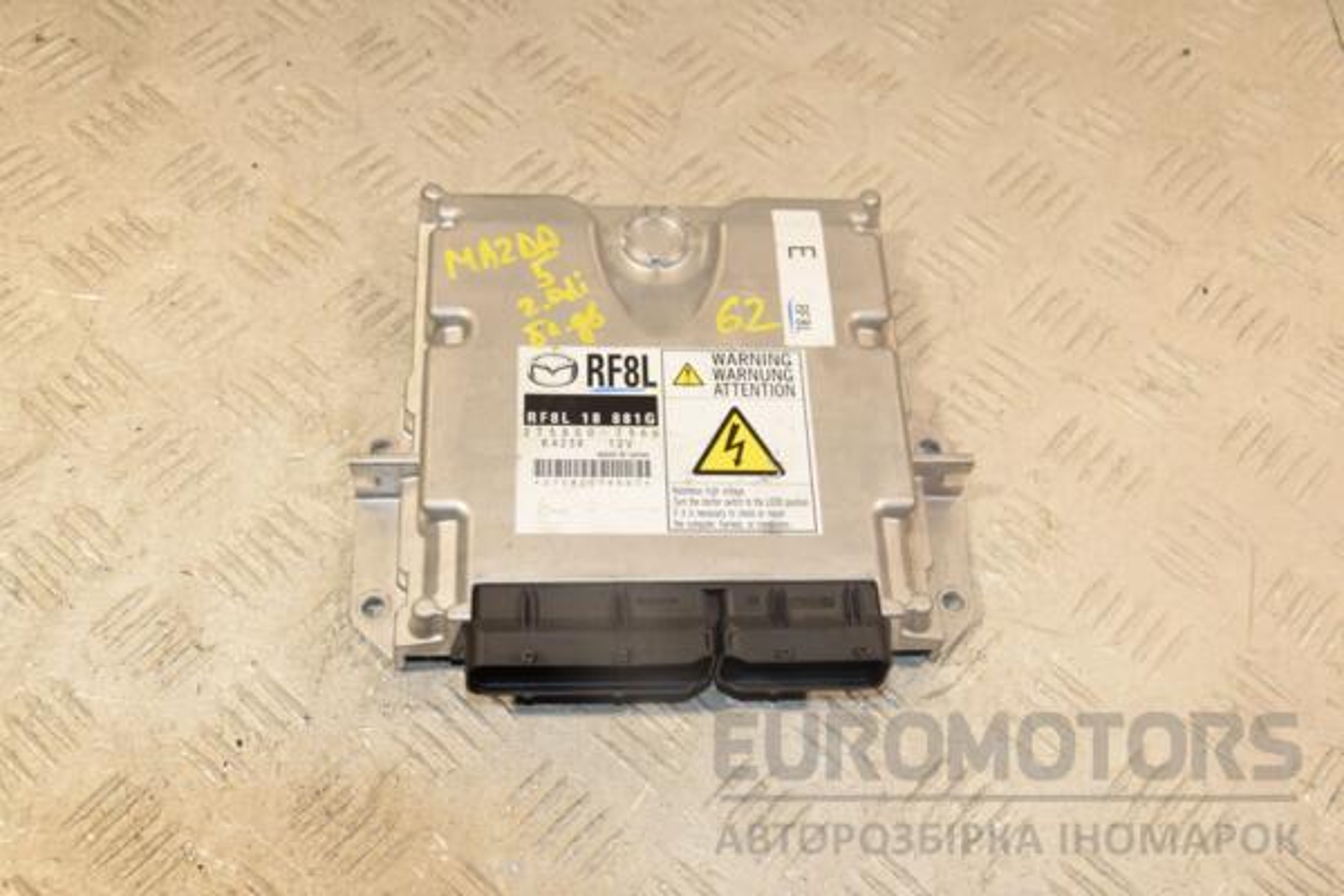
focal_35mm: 45
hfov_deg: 43.6
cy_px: 448
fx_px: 1680
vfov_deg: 29.9
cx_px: 672
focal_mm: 30
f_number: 8
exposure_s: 1/200
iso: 800
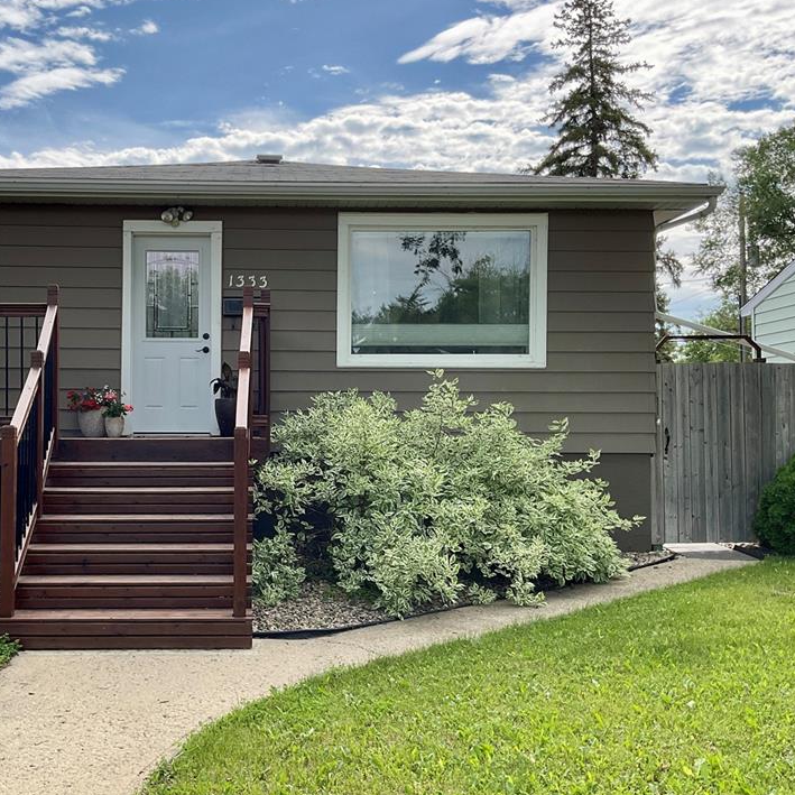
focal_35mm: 37
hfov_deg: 44.4
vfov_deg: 44.9
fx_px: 961
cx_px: 279
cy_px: 405
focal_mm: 3
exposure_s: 1/1412
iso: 16
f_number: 1.8
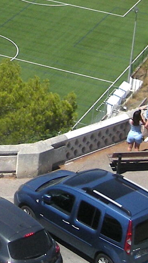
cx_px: -63
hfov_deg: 7.9
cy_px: -23
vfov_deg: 13.9
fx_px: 1052
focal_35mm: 151
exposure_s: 1/534
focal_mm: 5.7
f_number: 5.7
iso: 64
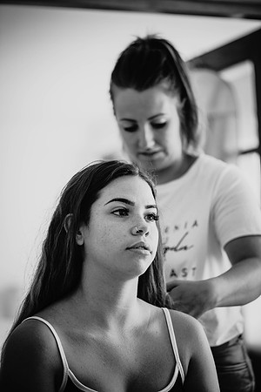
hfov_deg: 13.0
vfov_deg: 19.5
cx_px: 130
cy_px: 196
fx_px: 1142
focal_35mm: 105
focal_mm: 105
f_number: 3
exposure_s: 1/250
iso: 400
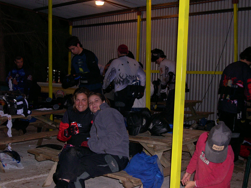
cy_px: 94
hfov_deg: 33.8
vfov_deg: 25.7
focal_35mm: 57
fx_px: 413
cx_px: 126
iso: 400
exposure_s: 1/60
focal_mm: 12.2
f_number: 3.4
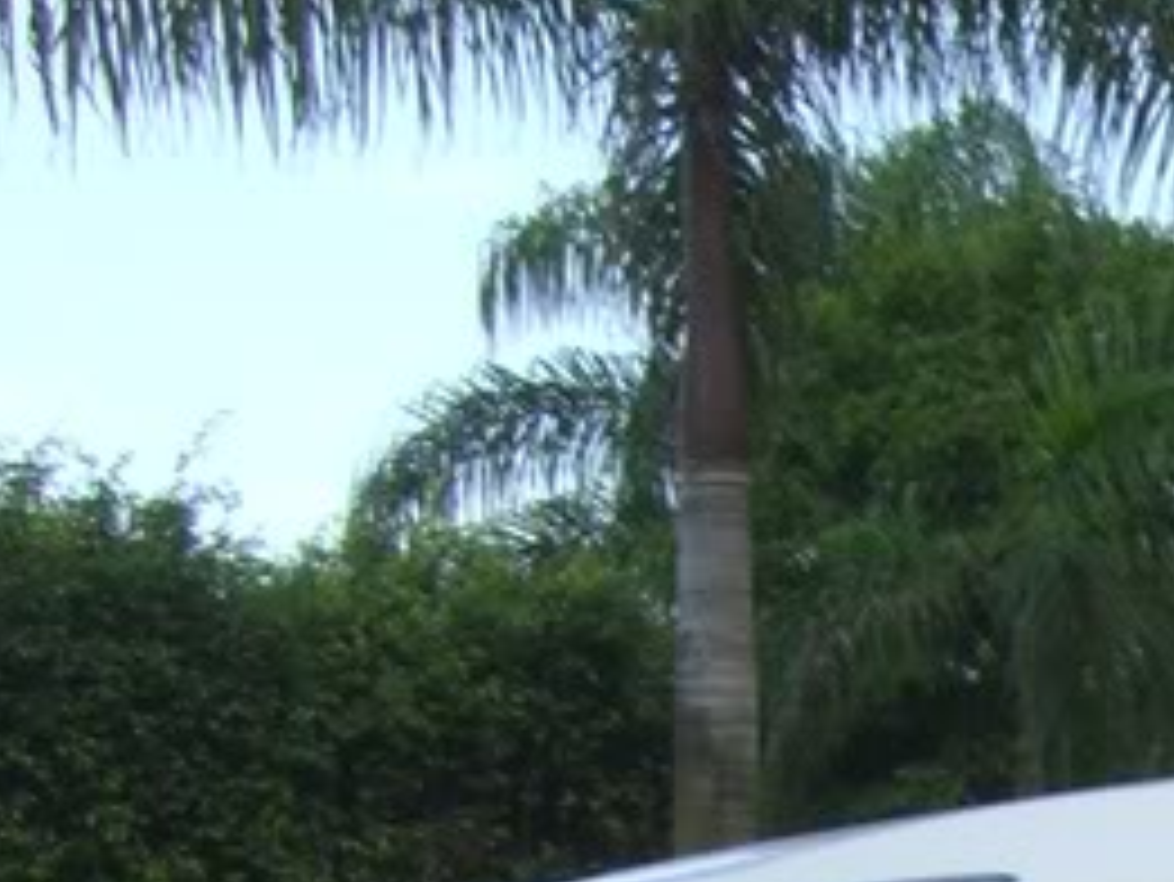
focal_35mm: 149
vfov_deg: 9.6
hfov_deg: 12.3
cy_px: 1418
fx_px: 5056
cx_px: 1970
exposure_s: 1/160
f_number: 2.7
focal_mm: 6.2
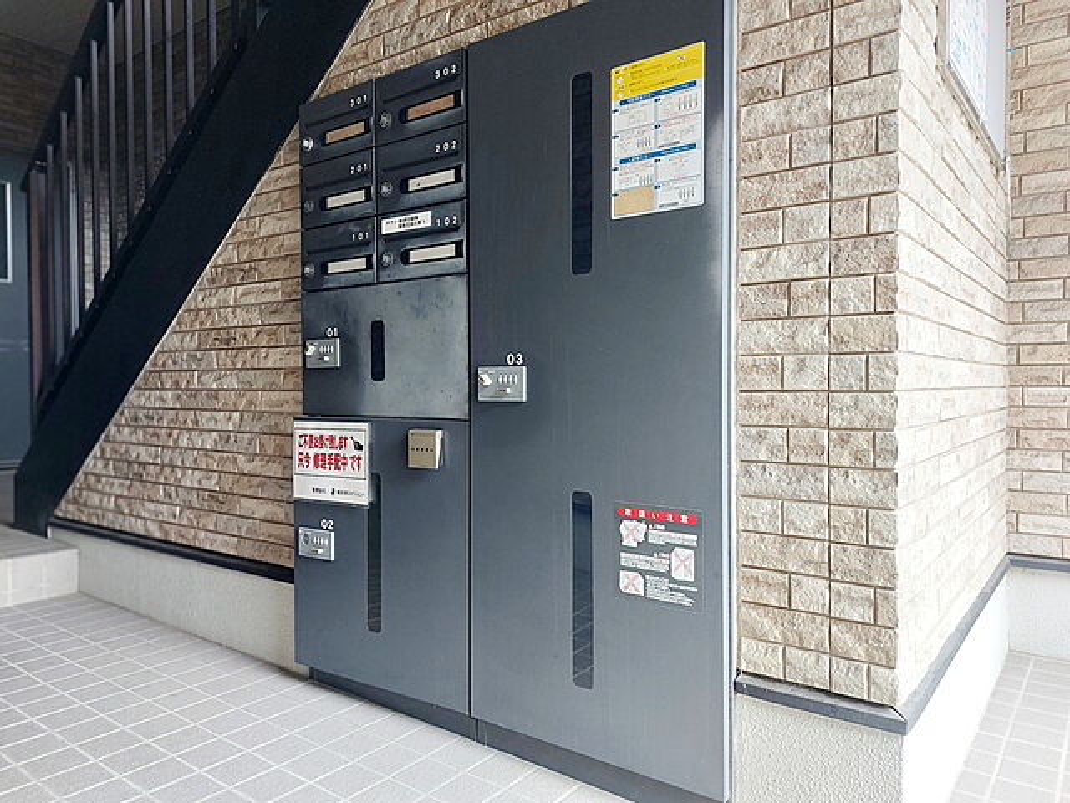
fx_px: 742
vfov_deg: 56.8
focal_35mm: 24
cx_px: 535
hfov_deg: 71.6
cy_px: 402
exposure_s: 1/24
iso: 125
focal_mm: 5.23
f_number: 1.8
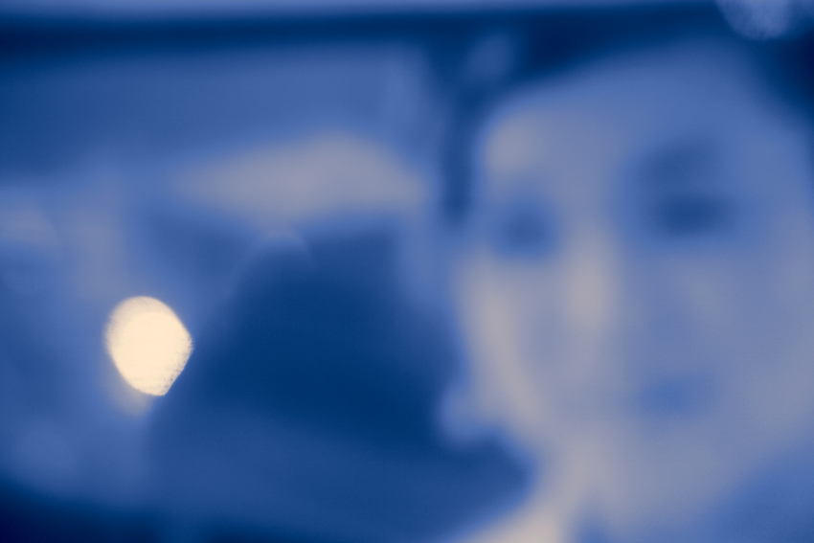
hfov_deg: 43.6
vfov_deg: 29.9
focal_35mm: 45
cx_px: 407
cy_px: 272
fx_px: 1018
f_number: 2.8
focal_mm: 30
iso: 200
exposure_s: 1/1.67
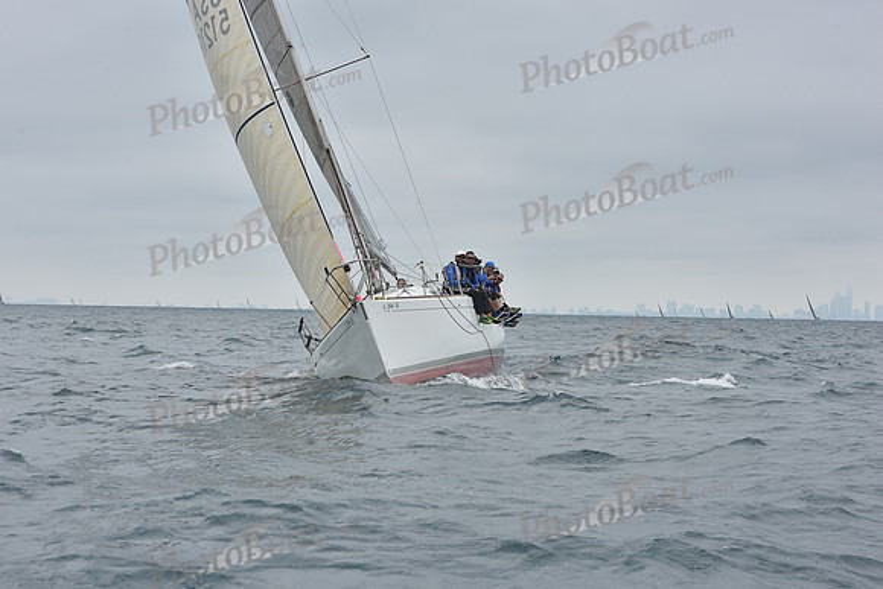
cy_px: 294
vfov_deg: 14.9
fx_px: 2257
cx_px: 442
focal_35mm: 92
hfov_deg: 22.1
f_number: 10
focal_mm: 92
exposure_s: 1/800
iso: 250
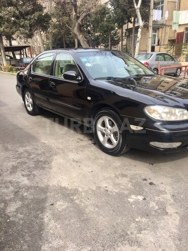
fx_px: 210
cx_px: 94
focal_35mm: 29
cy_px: 126
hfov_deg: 48.2
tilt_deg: -18.1
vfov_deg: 61.7
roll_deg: +0.4
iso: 25
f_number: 2.2
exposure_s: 1/394
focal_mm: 4.15
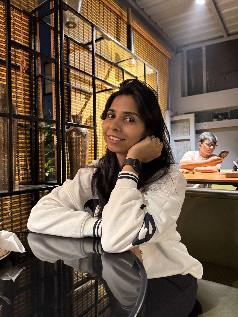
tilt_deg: +0.0
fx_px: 220
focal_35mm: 24
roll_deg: +1.0
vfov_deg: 71.6
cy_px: 158
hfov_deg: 56.8
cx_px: 119
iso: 1000
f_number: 1.78
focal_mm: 6.76
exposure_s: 1/33
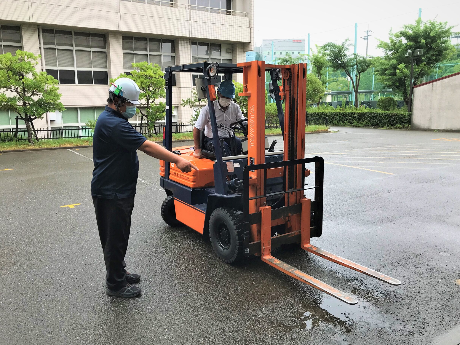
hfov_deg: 61.6
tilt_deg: -9.0
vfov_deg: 48.2
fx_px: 385
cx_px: 237
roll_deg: -0.1
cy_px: 170
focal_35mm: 29
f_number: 1.8
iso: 20
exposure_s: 1/331
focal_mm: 3.99
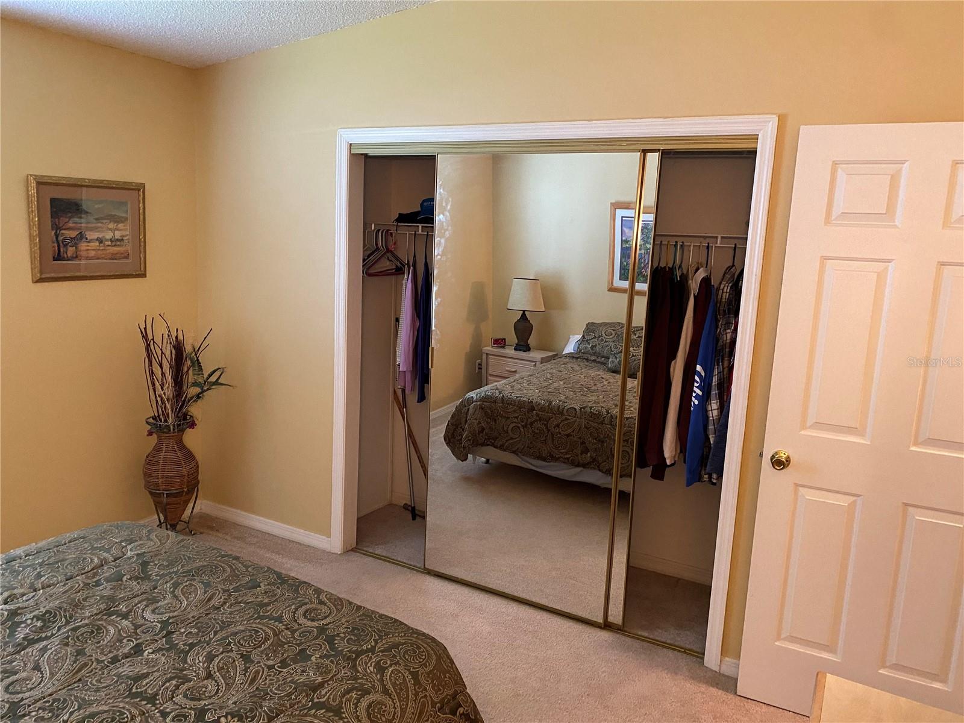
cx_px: 482
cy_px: 362
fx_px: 724
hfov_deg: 67.3
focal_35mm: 26
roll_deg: -2.3
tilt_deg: -10.0
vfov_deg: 53.1
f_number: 1.8
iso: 400
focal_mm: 4.25
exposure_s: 1/40
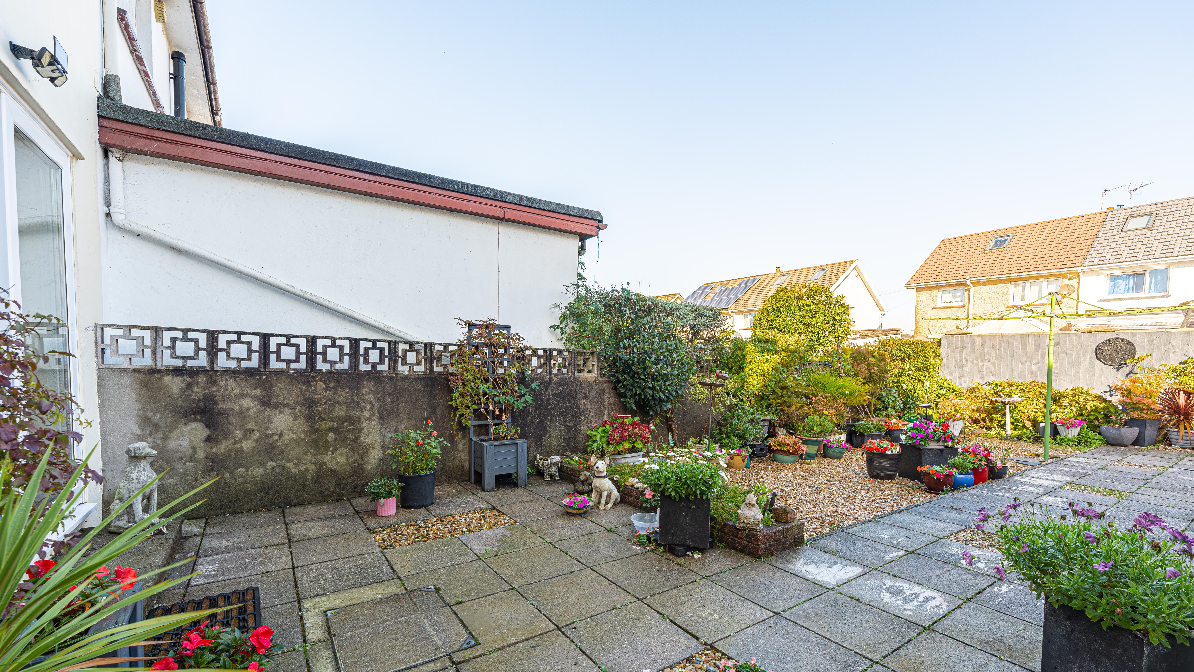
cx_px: 610
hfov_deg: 103.0
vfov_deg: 70.2
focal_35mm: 15
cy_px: 383
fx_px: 475
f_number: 7.1
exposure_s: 1/800
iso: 200
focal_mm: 14
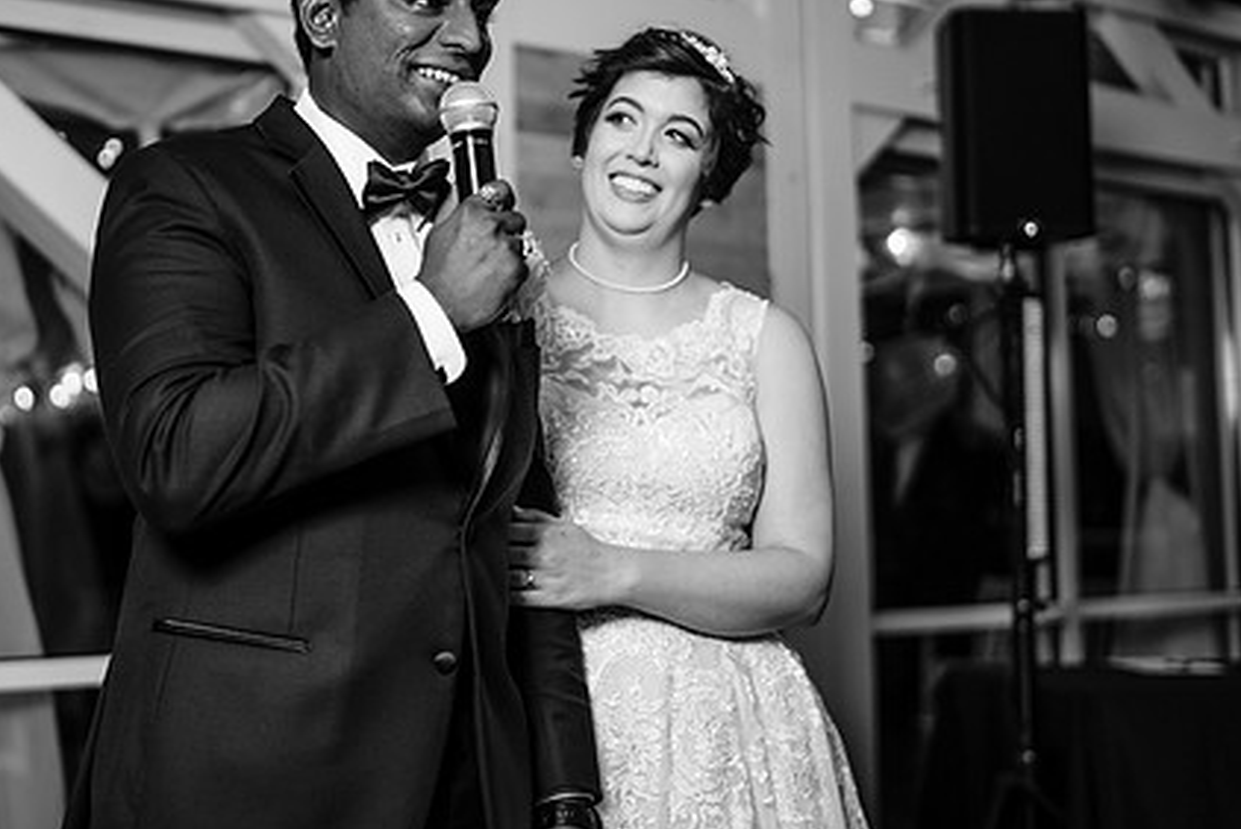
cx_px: 418
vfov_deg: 23.0
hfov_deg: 33.6
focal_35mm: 59
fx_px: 2035
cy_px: 303
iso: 250
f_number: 1.4
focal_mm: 35
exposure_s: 1/200
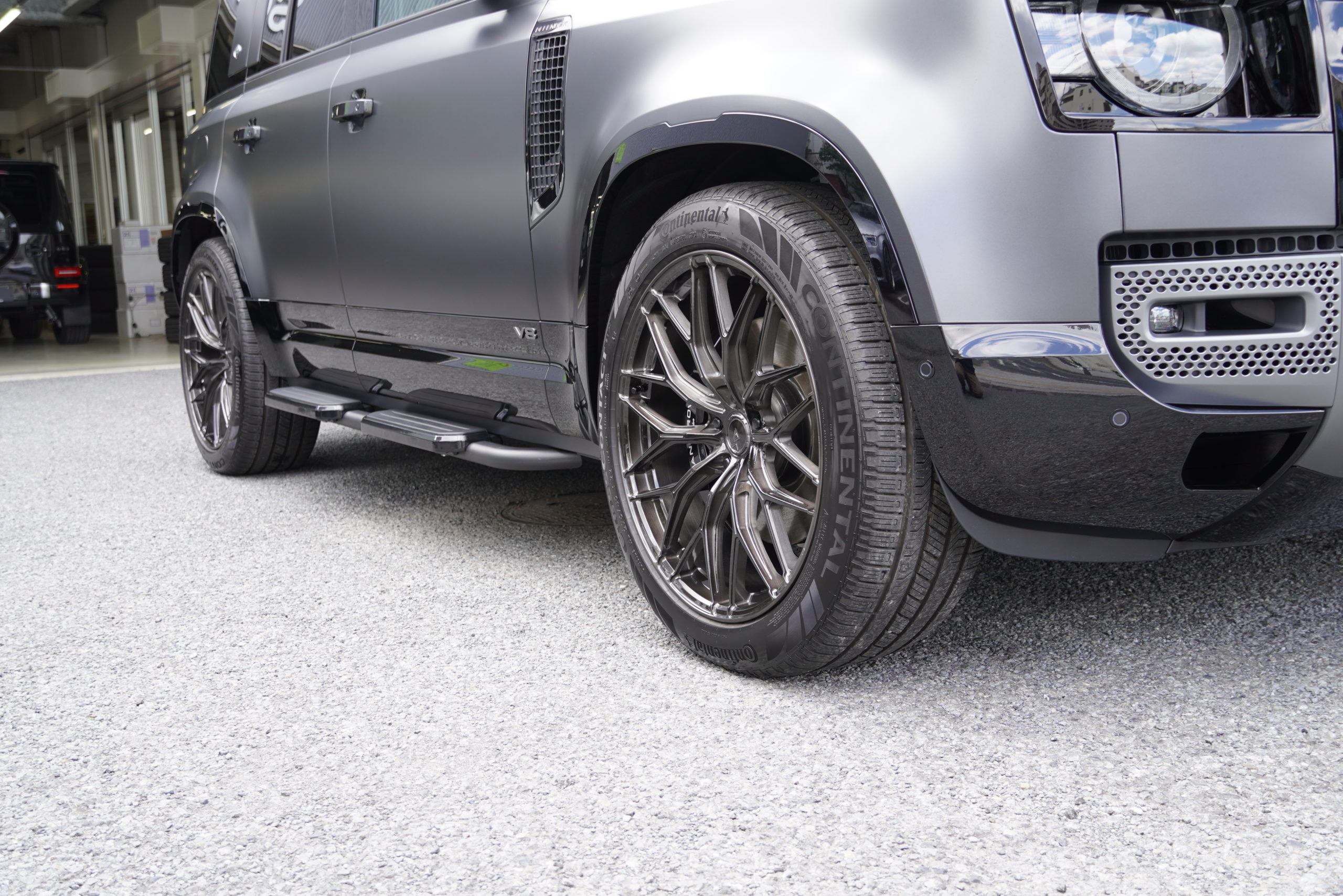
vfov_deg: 33.0
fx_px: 1511
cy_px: 448
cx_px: 672
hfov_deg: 47.9
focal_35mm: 40
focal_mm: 27
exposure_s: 1/60
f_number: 4.5
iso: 100
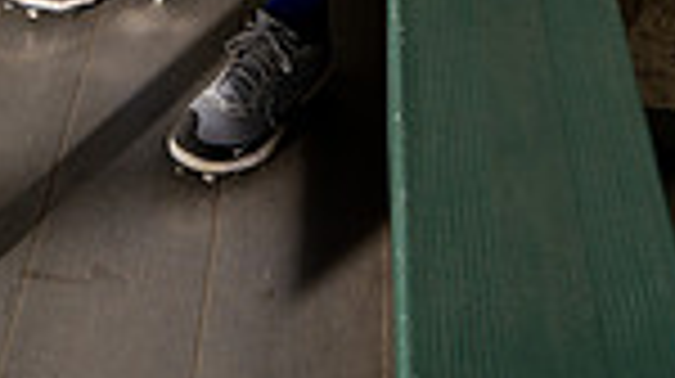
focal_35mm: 88
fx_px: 1573
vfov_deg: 10.9
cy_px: -616
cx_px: 410
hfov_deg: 24.2
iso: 640
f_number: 6.3
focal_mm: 28
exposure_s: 1/250
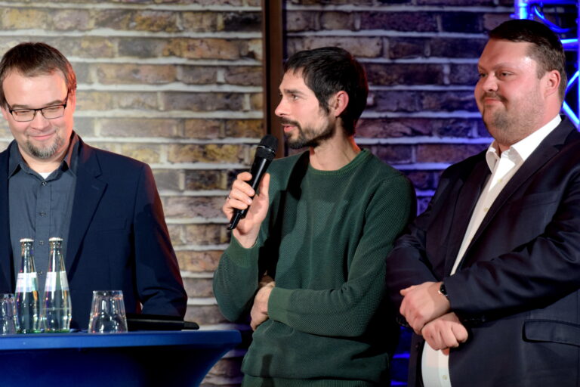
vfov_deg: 6.1
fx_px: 3625
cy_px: 194
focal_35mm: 225
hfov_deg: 9.1
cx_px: 290
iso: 1100
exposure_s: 1/80
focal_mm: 150
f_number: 4
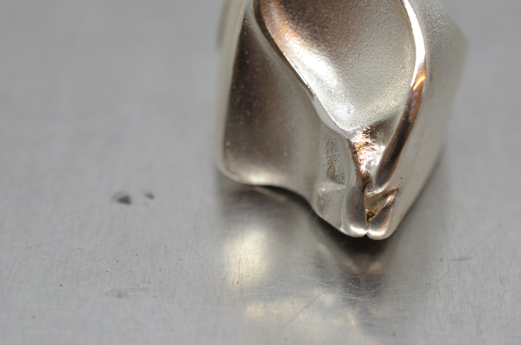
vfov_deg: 16.5
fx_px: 1184
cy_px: 116
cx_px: 326
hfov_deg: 24.7
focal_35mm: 82
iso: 1000
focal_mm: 40
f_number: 9
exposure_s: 1/250
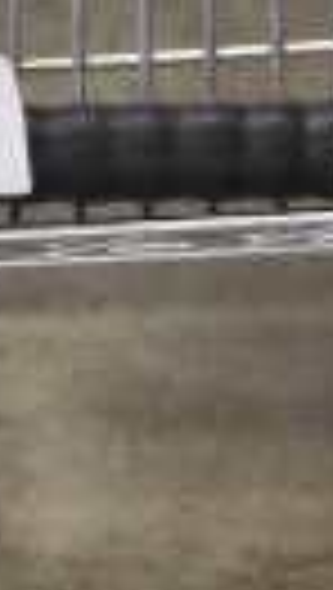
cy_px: 245
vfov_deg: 10.2
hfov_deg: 5.4
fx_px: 3308
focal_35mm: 211
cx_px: -716
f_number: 4.2
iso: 1800
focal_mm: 29
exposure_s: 1/50
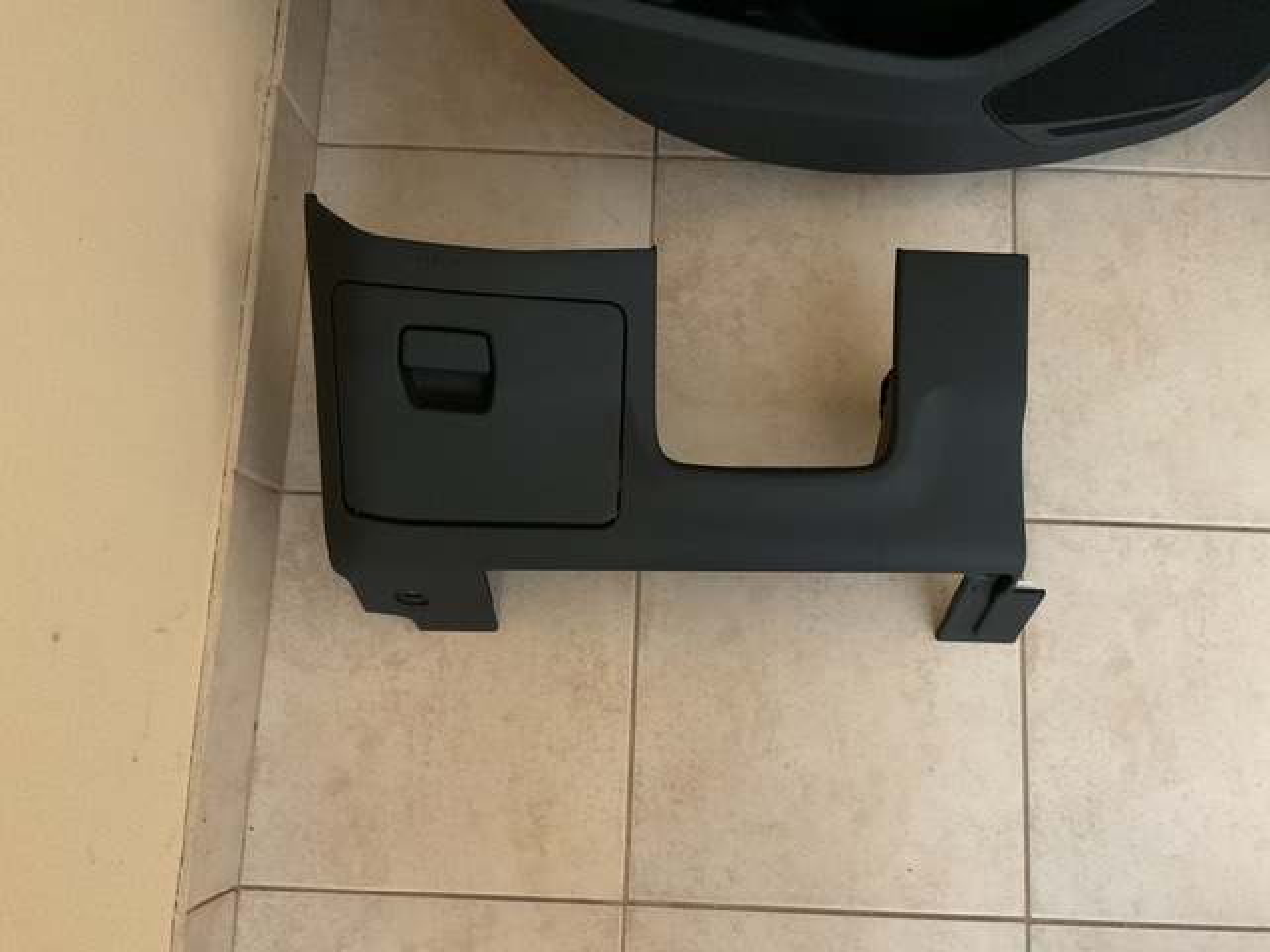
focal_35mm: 29
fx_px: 1064
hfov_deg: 61.7
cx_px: 635
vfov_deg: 48.2
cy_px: 476
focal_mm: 3
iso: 640
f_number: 1.8
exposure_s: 1/26
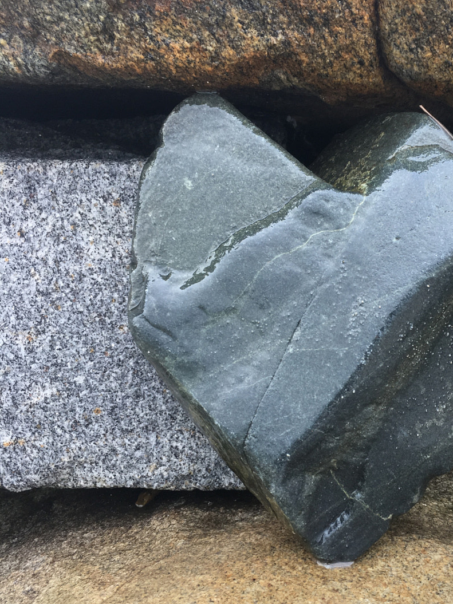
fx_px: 768
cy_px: 338
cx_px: 342
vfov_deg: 42.9
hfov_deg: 32.2
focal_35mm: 44
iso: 40
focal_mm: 4.15
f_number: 2.2
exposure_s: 1/120
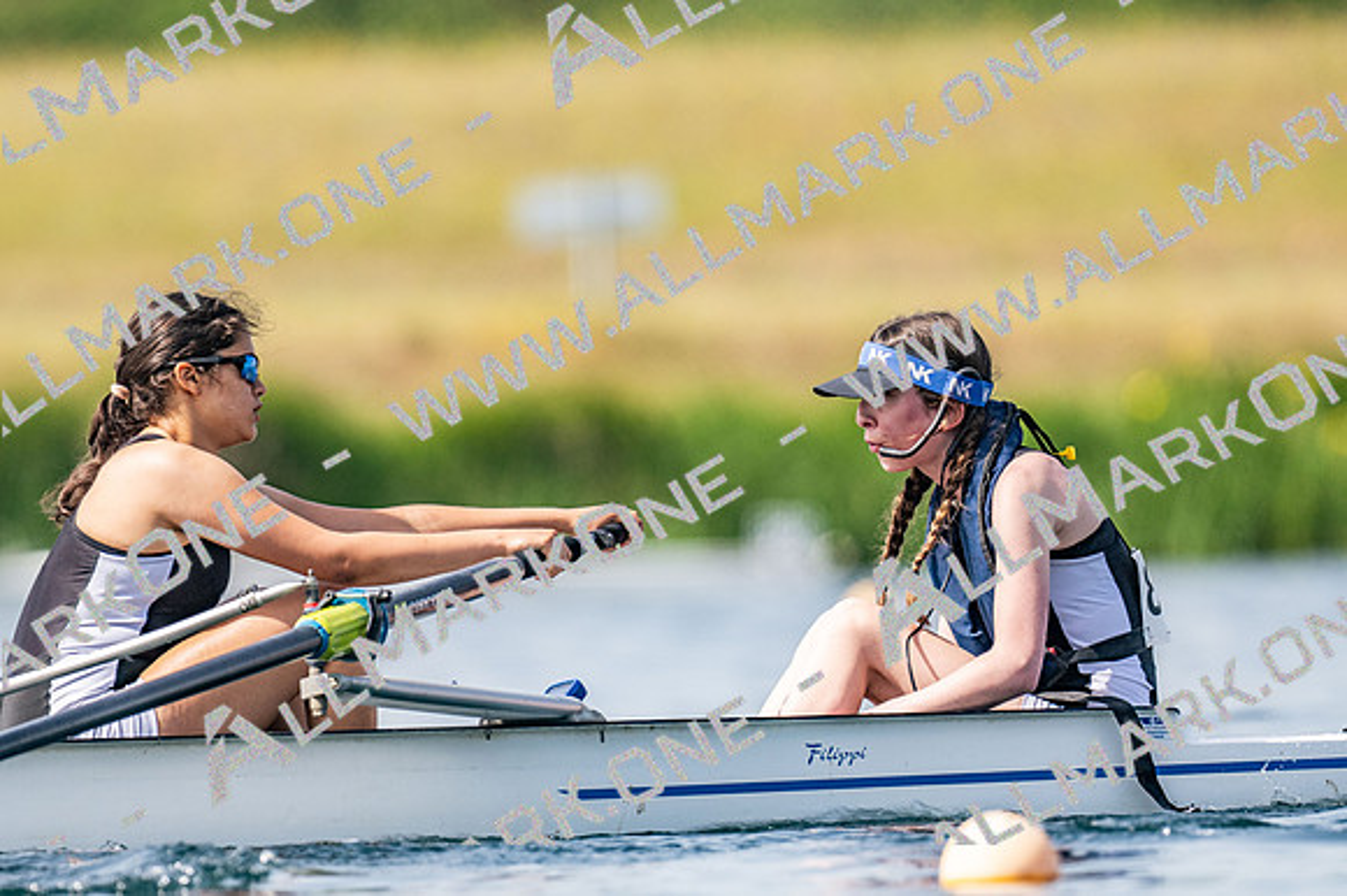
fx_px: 33655
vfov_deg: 1.5
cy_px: 448
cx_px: 674
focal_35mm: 900
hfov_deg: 2.3
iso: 280
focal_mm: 600
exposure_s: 1/2500
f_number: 5
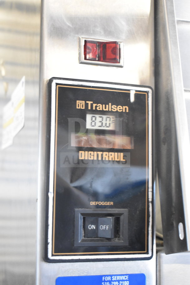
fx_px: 475
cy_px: 142
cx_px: 95
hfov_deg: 22.6
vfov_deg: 33.4
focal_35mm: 60
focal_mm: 40
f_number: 4.8
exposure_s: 1/60
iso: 4500
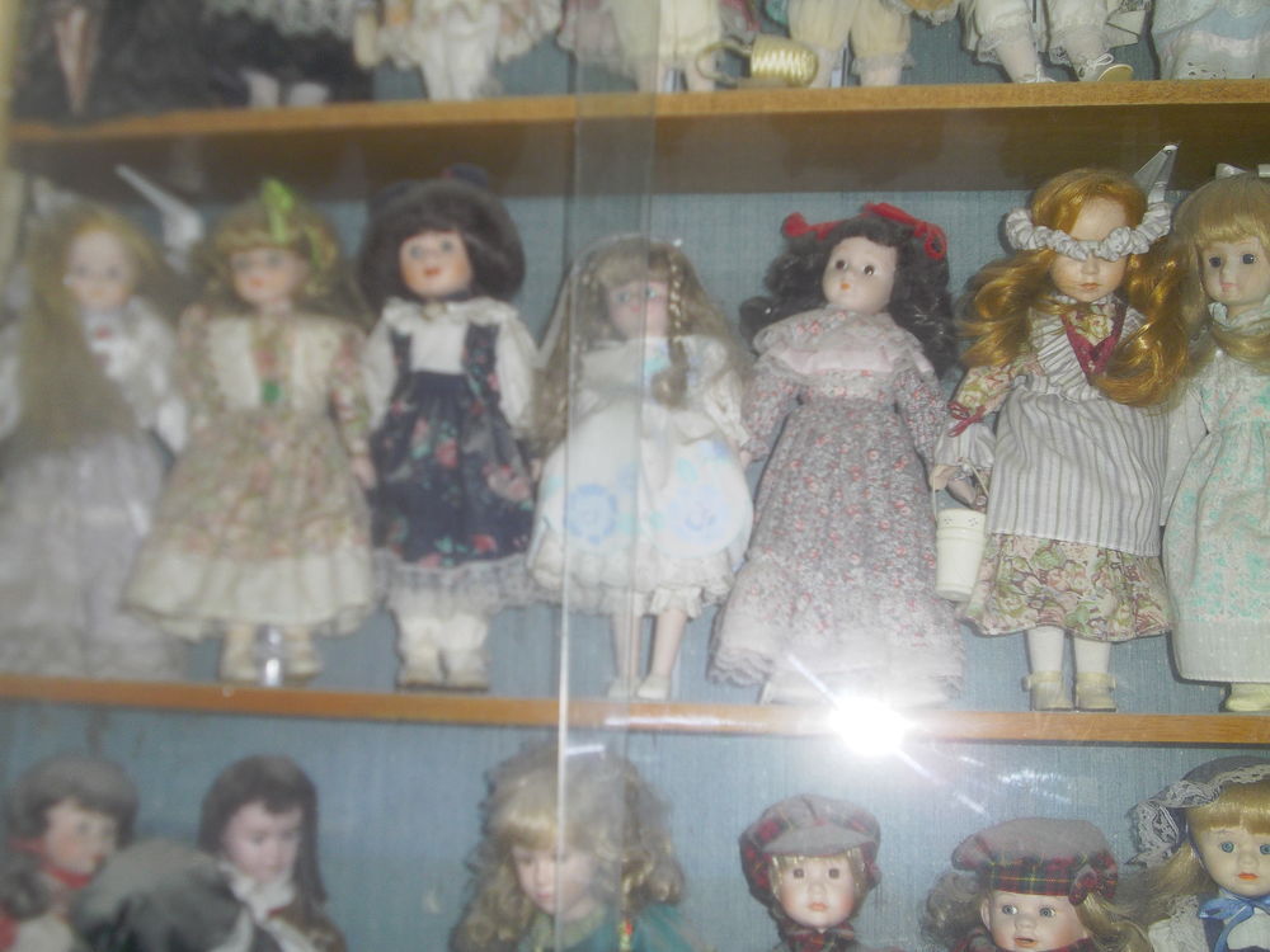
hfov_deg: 49.0
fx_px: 1394
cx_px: 635
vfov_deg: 37.7
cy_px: 476
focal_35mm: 38
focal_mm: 6.9
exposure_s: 1/60
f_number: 3.9
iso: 100
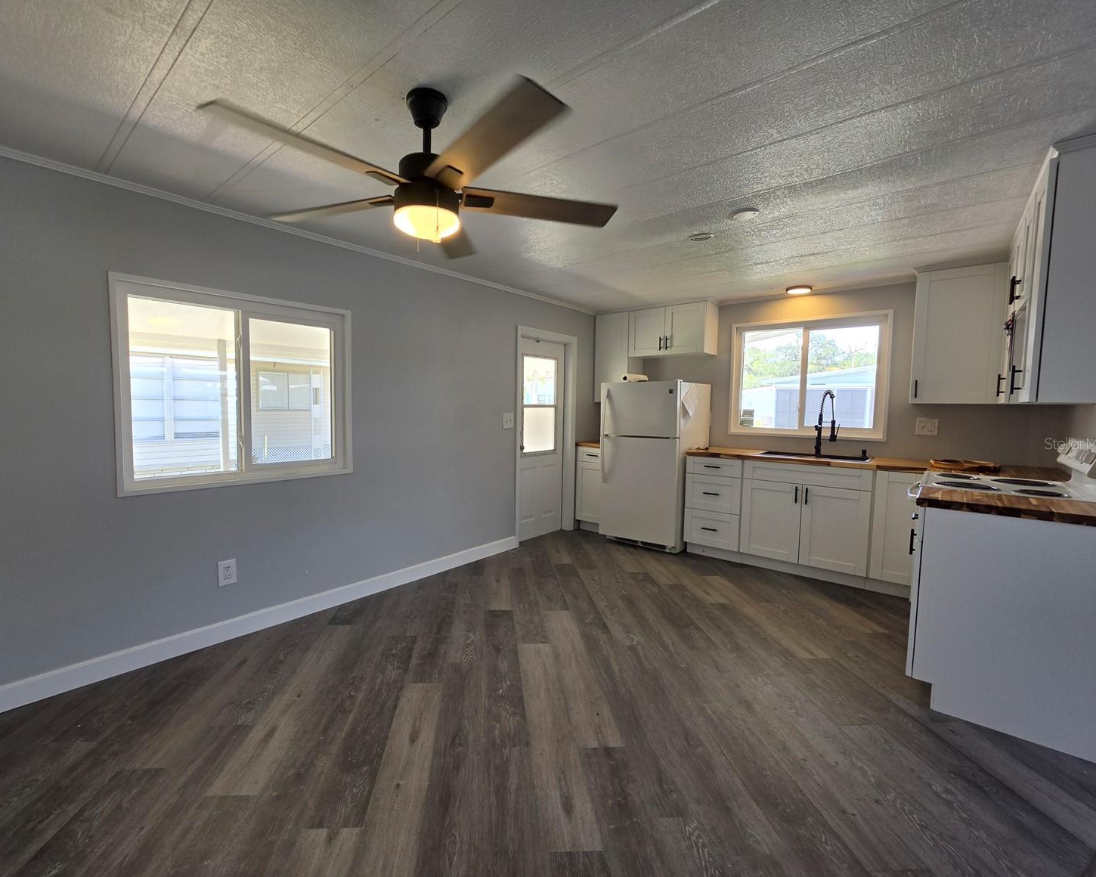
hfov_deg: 100.6
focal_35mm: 14
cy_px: 443
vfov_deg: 88.0
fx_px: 454
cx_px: 511
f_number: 1.9
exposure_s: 1/120
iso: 40
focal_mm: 2.2
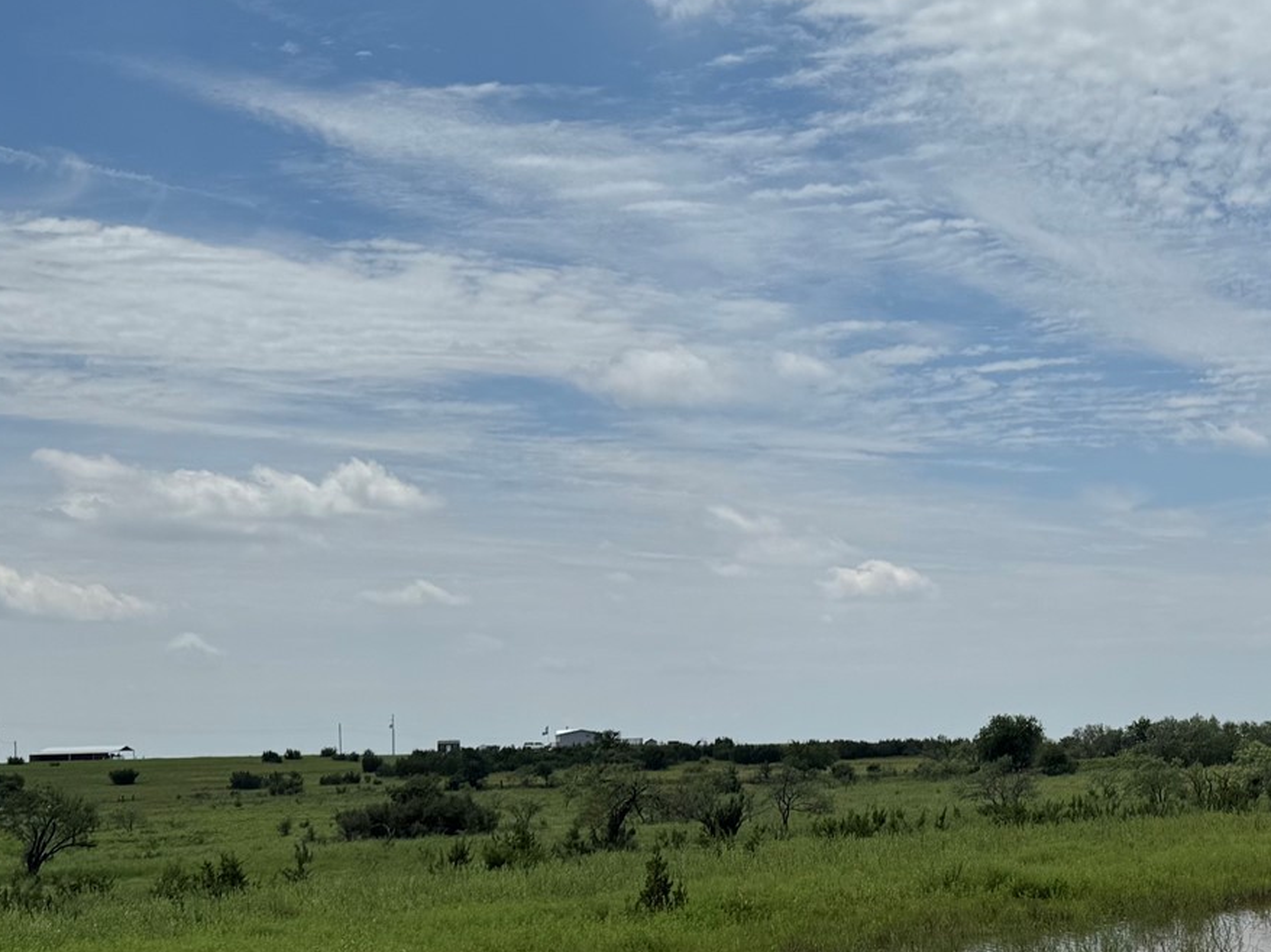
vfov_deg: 25.9
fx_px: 2056
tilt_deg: +0.4
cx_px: 1187
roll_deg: +1.4
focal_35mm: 56
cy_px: 679
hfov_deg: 32.3
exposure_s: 1/12346
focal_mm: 6.76
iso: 80
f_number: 1.78
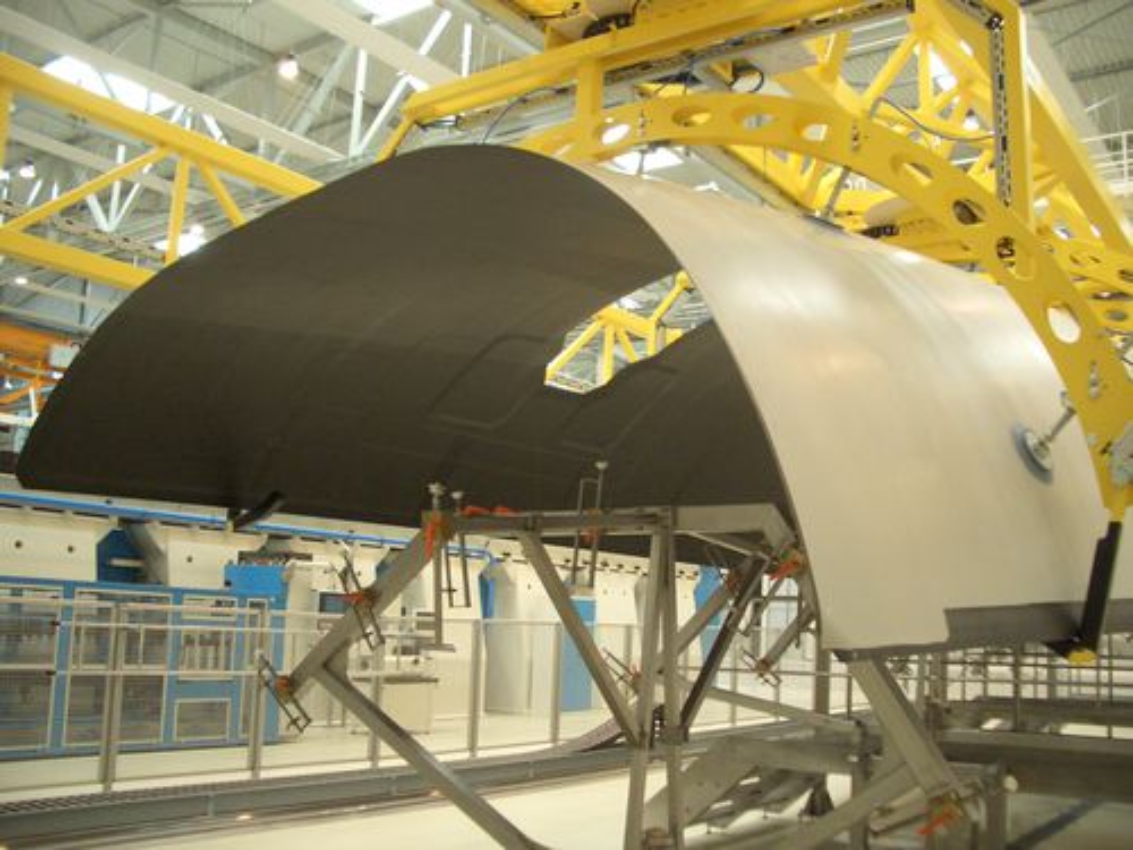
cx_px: 566
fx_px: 1146
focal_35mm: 35
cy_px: 425
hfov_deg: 52.6
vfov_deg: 40.7
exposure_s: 1/80
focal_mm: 5.8
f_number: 2.6
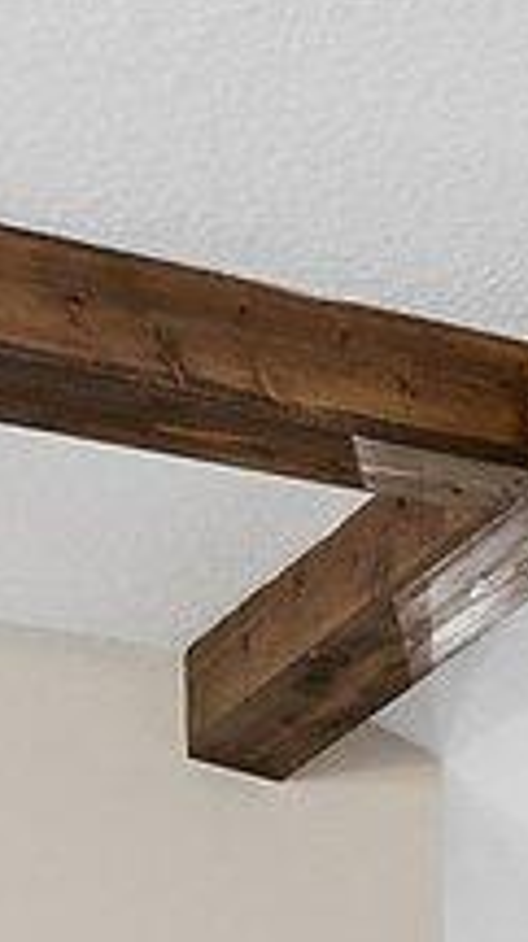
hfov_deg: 7.1
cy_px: 2462
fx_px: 3720
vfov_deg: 11.3
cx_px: 1706
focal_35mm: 149
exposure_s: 1/1.25
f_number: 8
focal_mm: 10
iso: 400
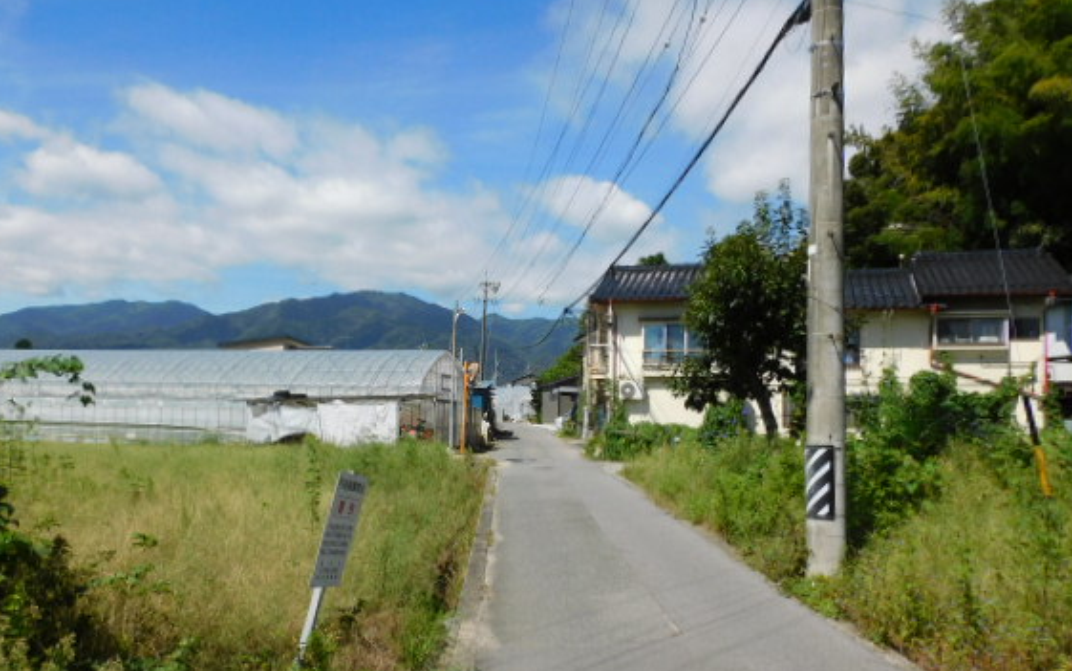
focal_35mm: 29
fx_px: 848
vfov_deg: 43.1
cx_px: 476
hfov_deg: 64.4
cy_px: 377
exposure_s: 1/1600
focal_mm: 4.3
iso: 125
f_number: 3.8
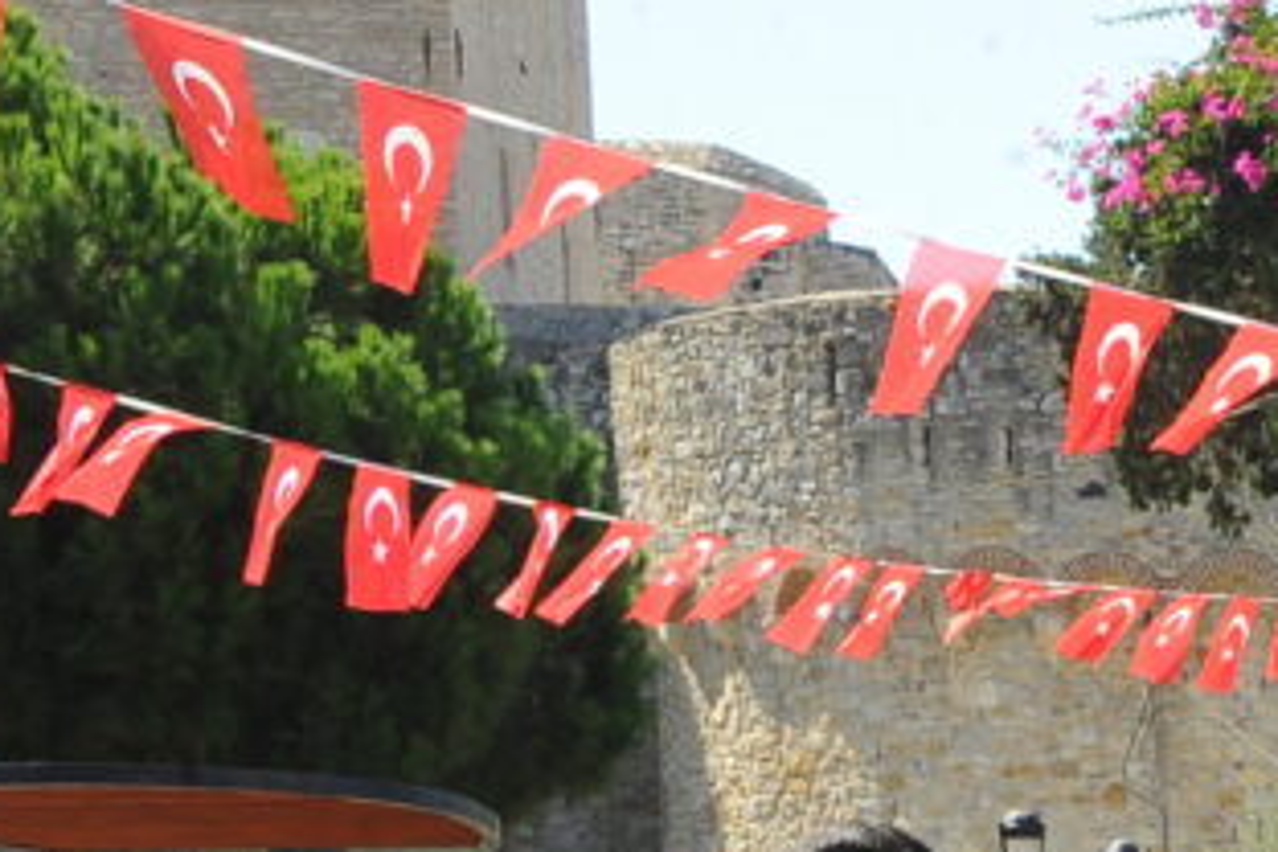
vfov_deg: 6.8
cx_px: 2368
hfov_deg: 9.8
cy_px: 1446
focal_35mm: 197
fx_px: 6993
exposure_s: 1/250
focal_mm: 48
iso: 800
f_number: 16
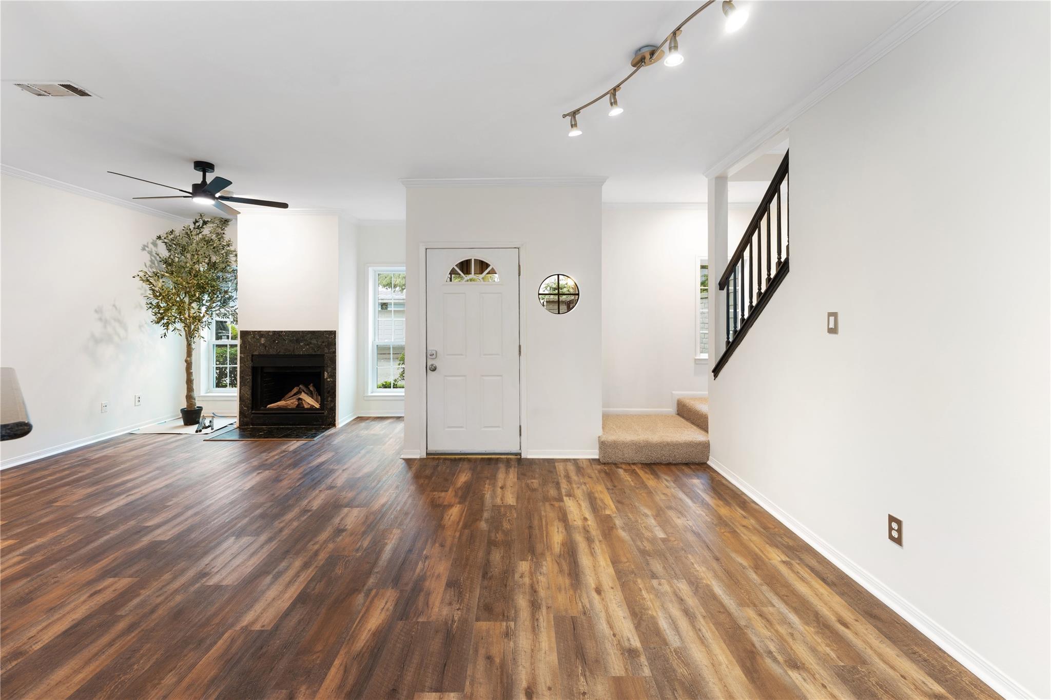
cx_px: 526
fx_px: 426
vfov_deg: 78.8
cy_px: 350
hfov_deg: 101.9
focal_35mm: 15
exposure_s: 2
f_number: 8
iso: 64
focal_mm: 14.6
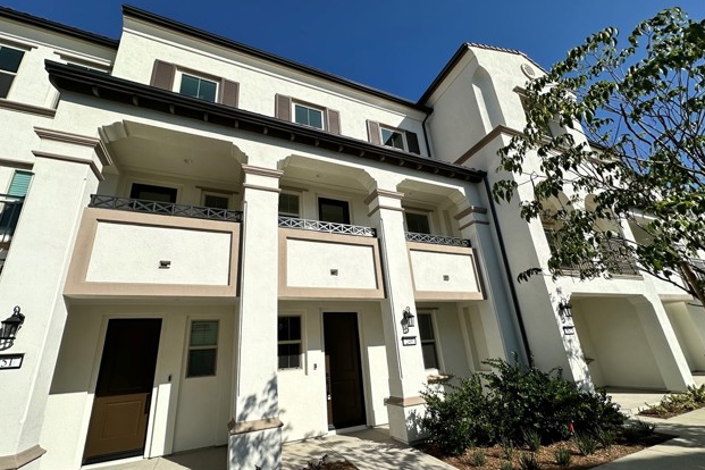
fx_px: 294
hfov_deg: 100.4
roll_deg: +5.0
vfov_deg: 77.1
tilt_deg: +19.1
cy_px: 257
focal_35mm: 15
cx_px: 345
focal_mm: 2.22
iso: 50
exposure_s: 1/3861
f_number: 2.2
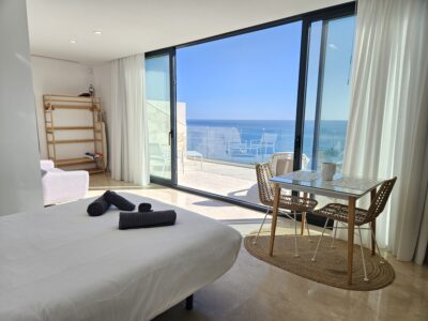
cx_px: 214
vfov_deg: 58.9
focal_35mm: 23
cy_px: 160
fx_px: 284
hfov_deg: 73.9
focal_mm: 5.4
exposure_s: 1/2000
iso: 100
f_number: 1.8
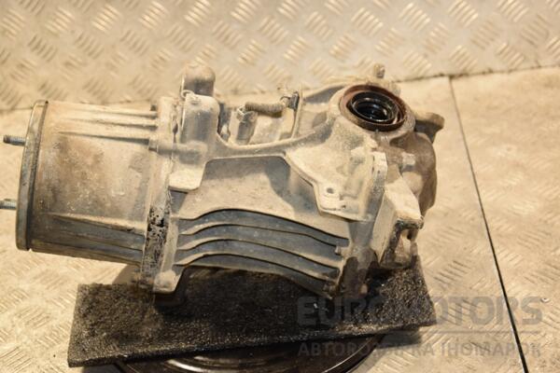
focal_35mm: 68
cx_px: 280
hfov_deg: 29.9
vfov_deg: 20.2
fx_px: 1050
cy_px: 186
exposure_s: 1/100
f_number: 4.8
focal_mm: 45
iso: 800
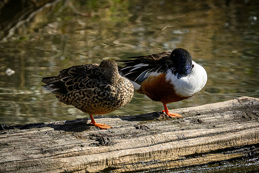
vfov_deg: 1.8
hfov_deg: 2.6
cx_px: 147
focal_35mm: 786
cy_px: 41
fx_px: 5654
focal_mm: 400
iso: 1600
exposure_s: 1/2000
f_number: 9
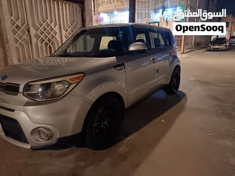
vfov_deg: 56.8
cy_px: 88
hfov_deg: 71.6
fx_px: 163
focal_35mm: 24
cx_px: 118
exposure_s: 1/17.1
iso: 4410
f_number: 1.75
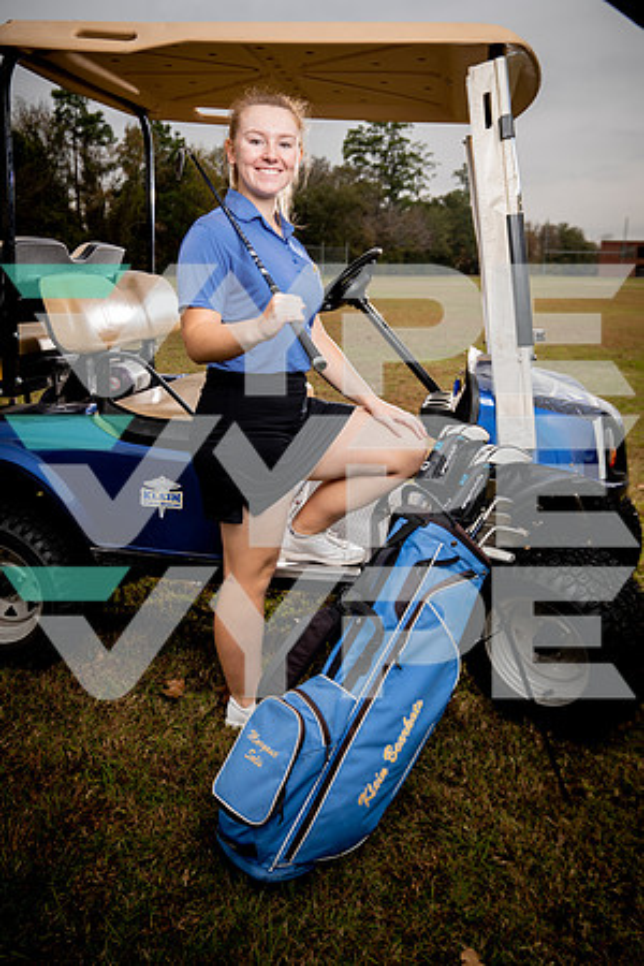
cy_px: 483
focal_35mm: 30
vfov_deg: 61.9
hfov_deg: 43.6
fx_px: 805
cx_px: 322
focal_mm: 30
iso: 200
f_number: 4.5
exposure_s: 1/250
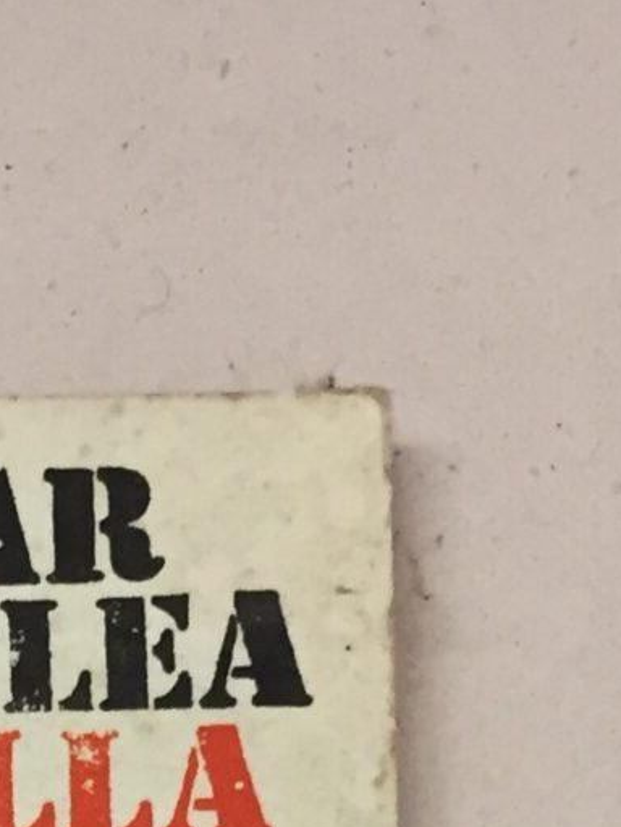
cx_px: -317
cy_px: 1727
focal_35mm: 145
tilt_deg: -85.7
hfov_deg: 9.9
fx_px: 3468
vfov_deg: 11.9
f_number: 2.2
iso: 125
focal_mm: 4.15
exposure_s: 1/33
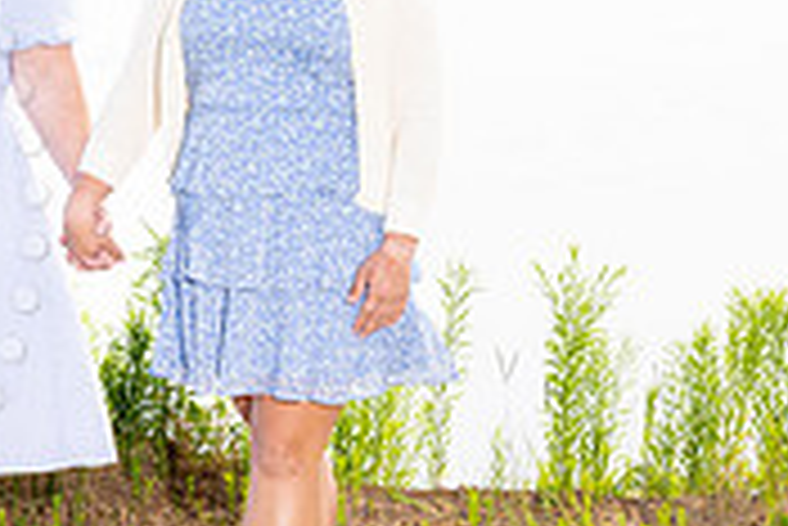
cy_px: 200
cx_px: -383
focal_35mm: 268
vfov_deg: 5.1
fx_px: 5871
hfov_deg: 7.5
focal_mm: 81
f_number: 7.1
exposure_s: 1/200
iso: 320
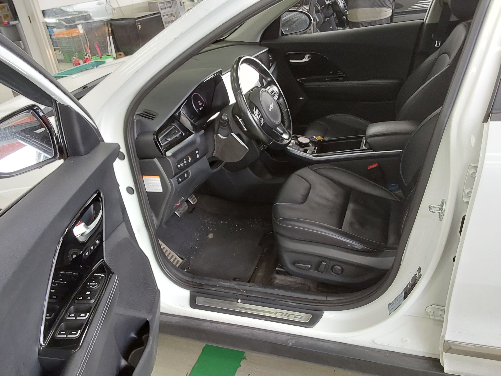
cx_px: 250
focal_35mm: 28
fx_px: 405
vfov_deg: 49.7
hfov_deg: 63.4
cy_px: 188
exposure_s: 1/60
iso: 100
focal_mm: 2.91
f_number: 1.9
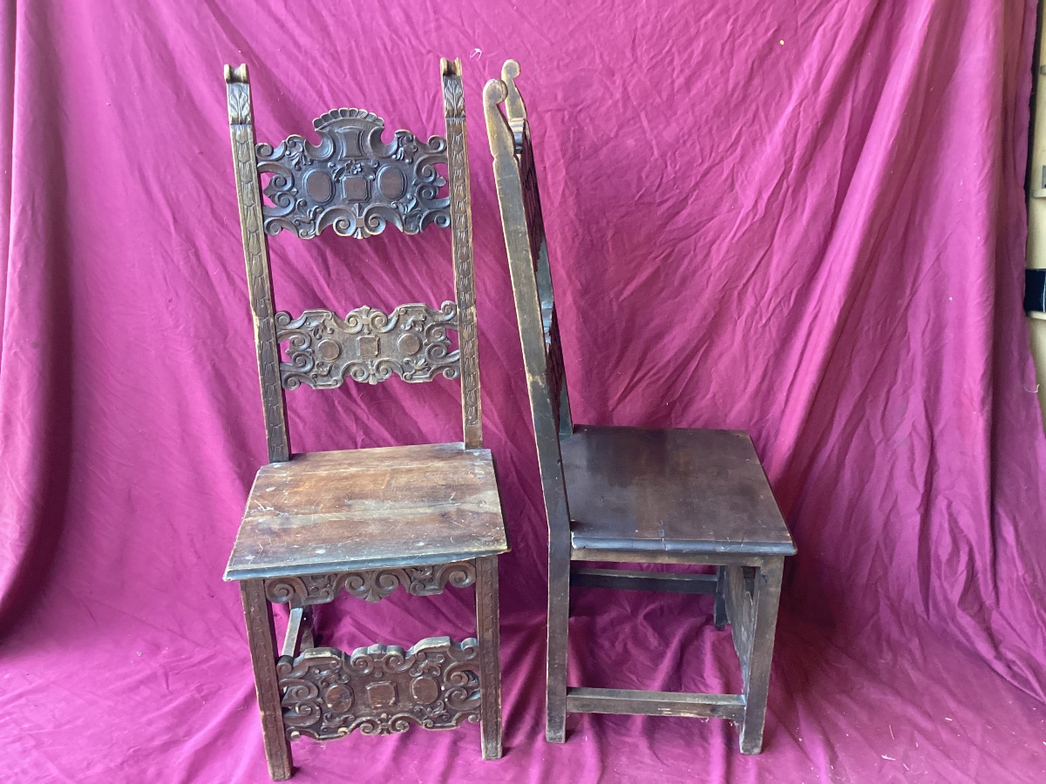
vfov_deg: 45.4
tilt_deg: -22.1
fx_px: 937
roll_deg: -3.0
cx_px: 523
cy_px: 392
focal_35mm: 31
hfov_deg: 58.4
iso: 320
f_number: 2.4
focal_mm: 3.3
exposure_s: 1/50
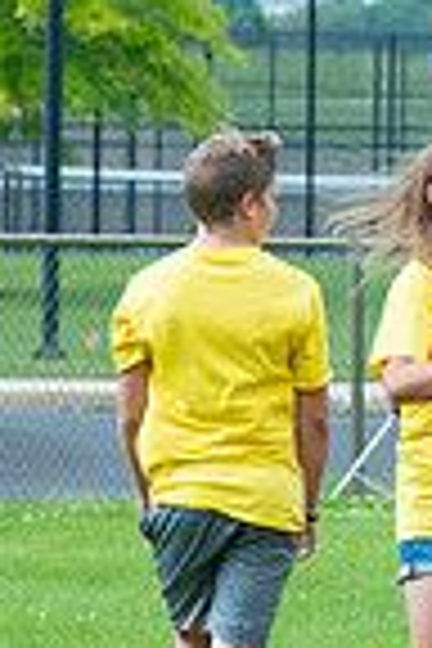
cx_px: 868
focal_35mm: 675
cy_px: 288
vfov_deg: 3.1
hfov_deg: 2.0
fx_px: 12149
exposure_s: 1/1250
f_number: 5.6
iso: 320
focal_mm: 112
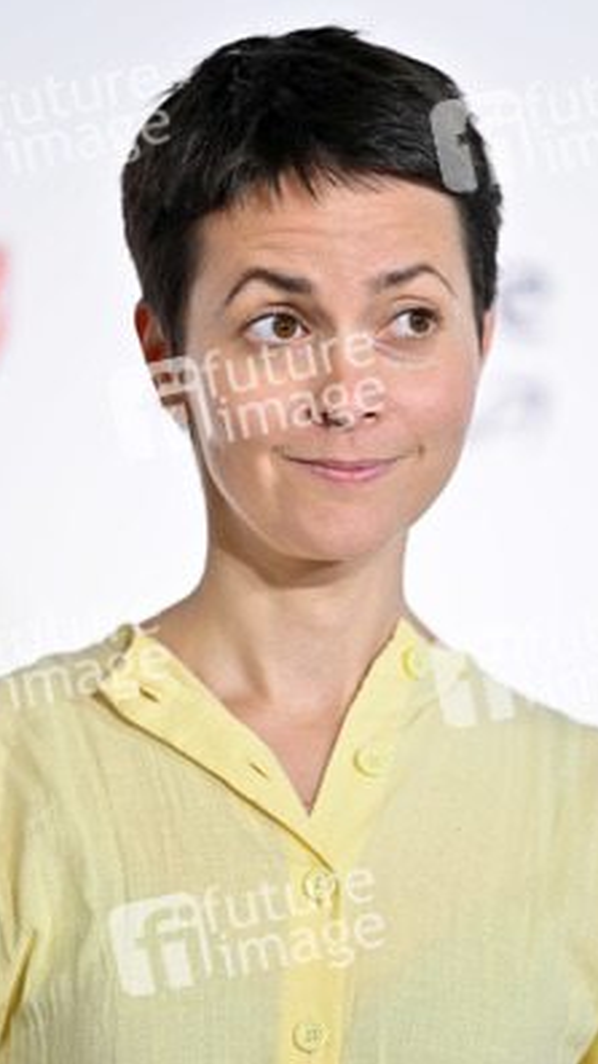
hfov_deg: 6.2
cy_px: 531
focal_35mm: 195
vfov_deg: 11.1
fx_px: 5503
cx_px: 324
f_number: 2.8
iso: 640
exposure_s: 1/320
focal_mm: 185
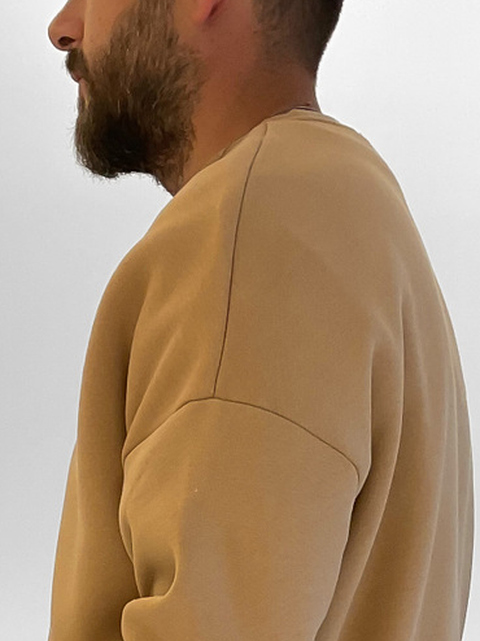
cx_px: 313
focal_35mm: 94
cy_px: 1030
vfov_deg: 18.0
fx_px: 1739
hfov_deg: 15.7
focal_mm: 3
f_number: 1.8
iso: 40
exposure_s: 1/100
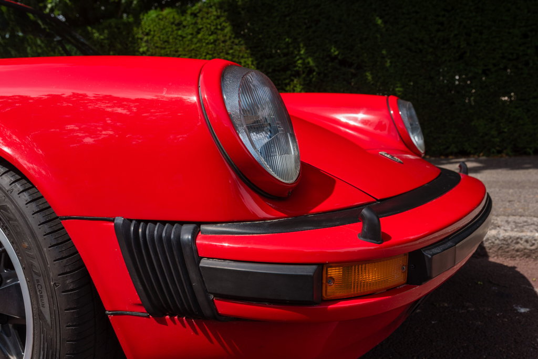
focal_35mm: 35
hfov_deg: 54.4
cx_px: 269
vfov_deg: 37.9
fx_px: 523
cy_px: 180
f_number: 8
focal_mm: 35
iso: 100
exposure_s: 1/80
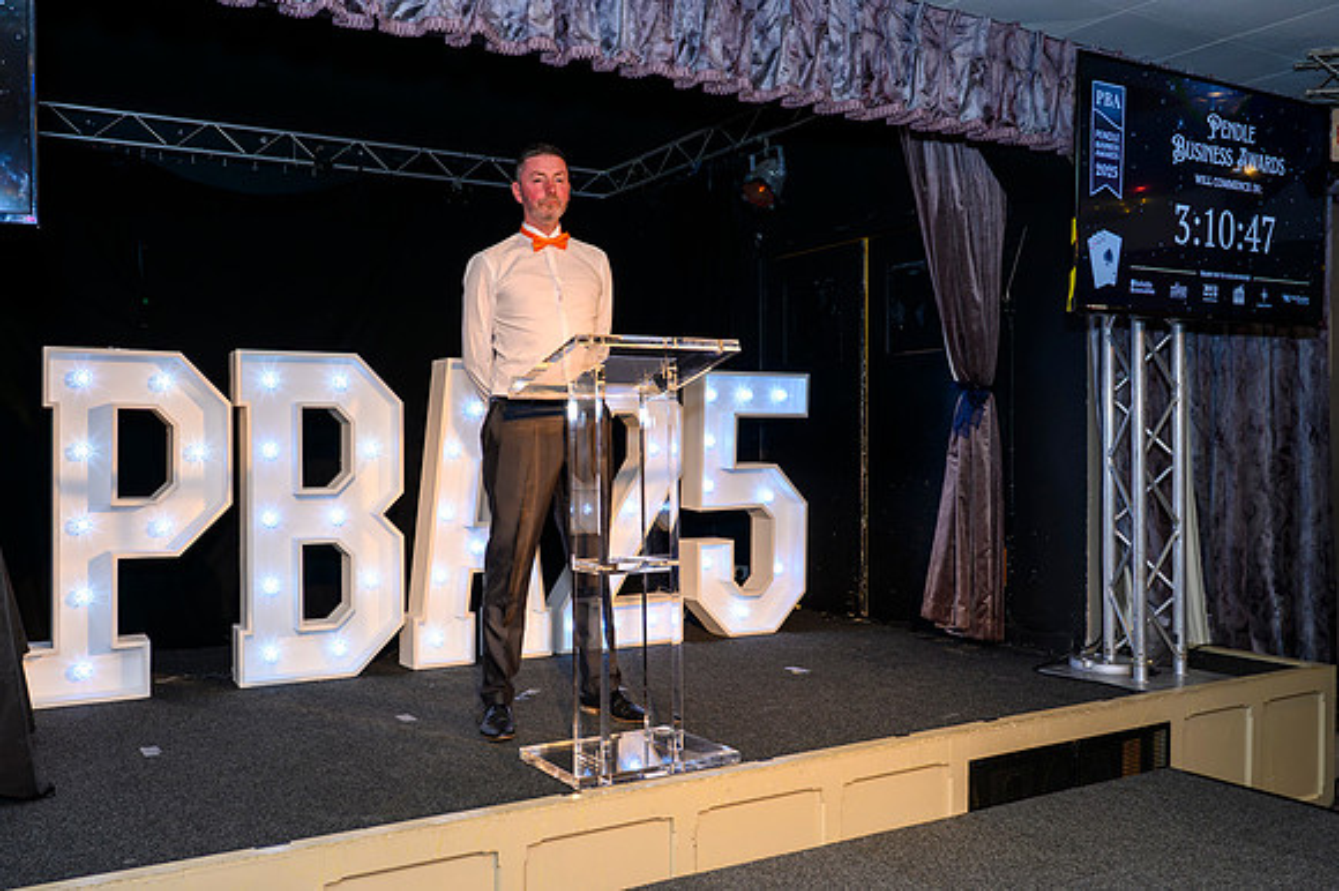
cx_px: 556
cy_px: 450
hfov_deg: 60.8
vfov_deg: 43.0
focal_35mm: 30
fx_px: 1132
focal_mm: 26
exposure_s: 1/125
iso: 640
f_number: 4
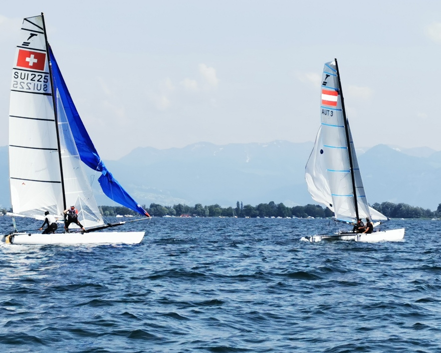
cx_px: 182
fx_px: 1331
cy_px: 134
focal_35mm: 102
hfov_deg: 18.8
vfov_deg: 15.1
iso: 50
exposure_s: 1/3367
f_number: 1.6
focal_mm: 5.56
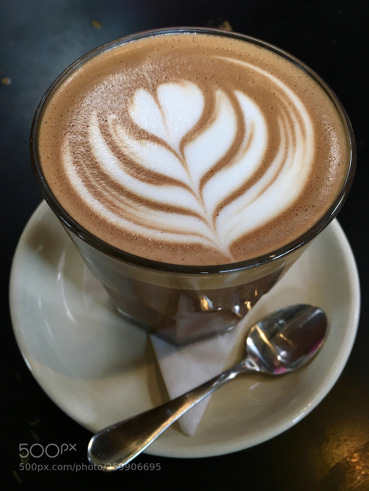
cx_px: 184
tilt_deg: -61.1
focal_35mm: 29
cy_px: 246
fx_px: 412
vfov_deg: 61.7
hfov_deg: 48.2
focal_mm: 4.15
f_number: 2.2
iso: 50
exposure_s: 1/30
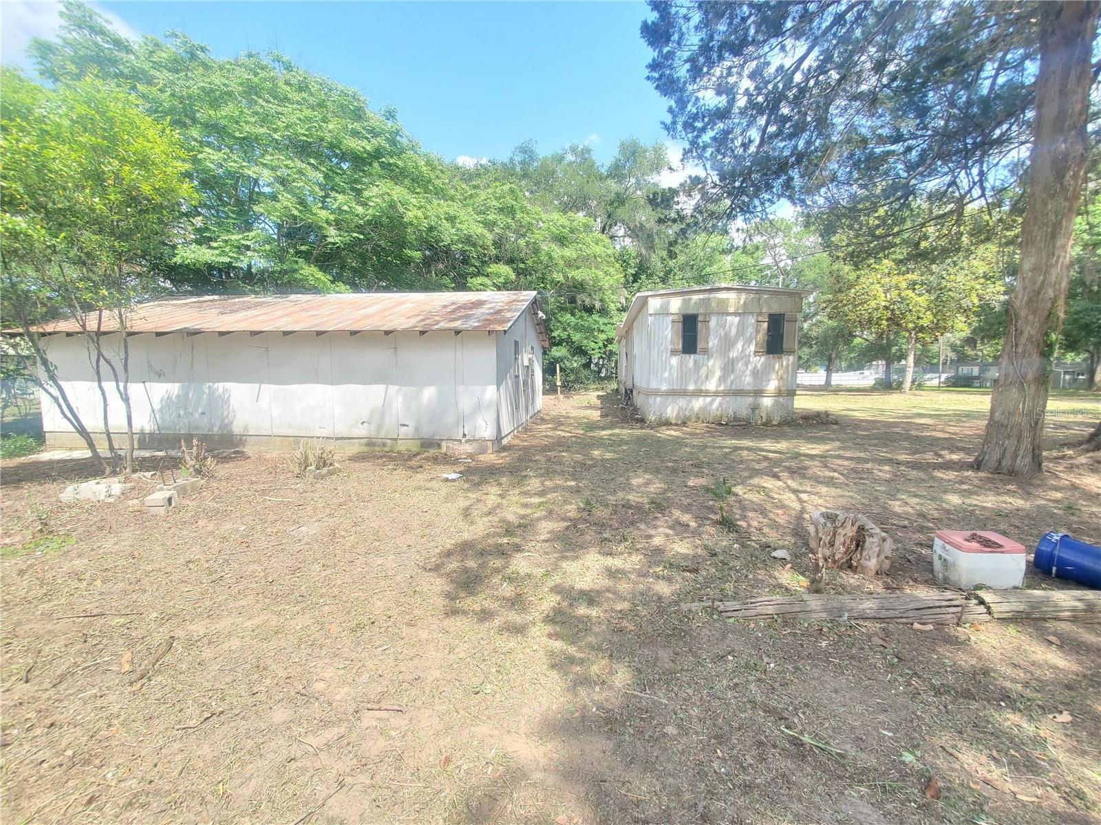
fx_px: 413
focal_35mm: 13
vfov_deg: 89.9
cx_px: 550
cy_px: 412
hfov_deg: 106.2
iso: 50
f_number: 2.2
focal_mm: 1.8
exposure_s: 1/190
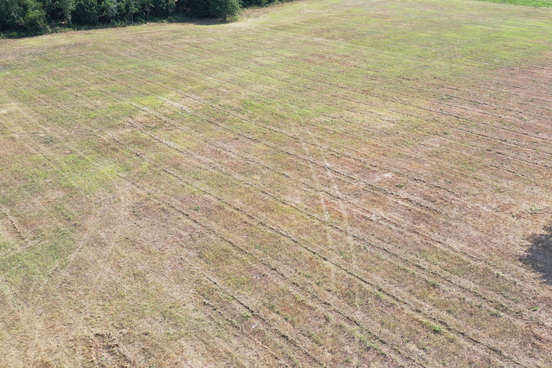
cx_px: 296
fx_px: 506
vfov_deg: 39.9
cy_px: 158
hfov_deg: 57.2
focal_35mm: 33
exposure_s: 1/240
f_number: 5
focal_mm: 10.26
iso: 100
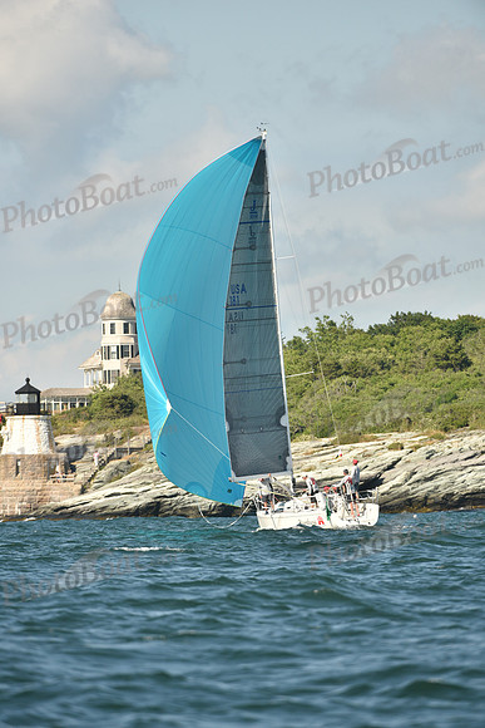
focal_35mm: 400
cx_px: 242
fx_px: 8078
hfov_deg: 3.4
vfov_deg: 5.2
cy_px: 364
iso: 250
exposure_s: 1/1000
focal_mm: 400
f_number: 6.3
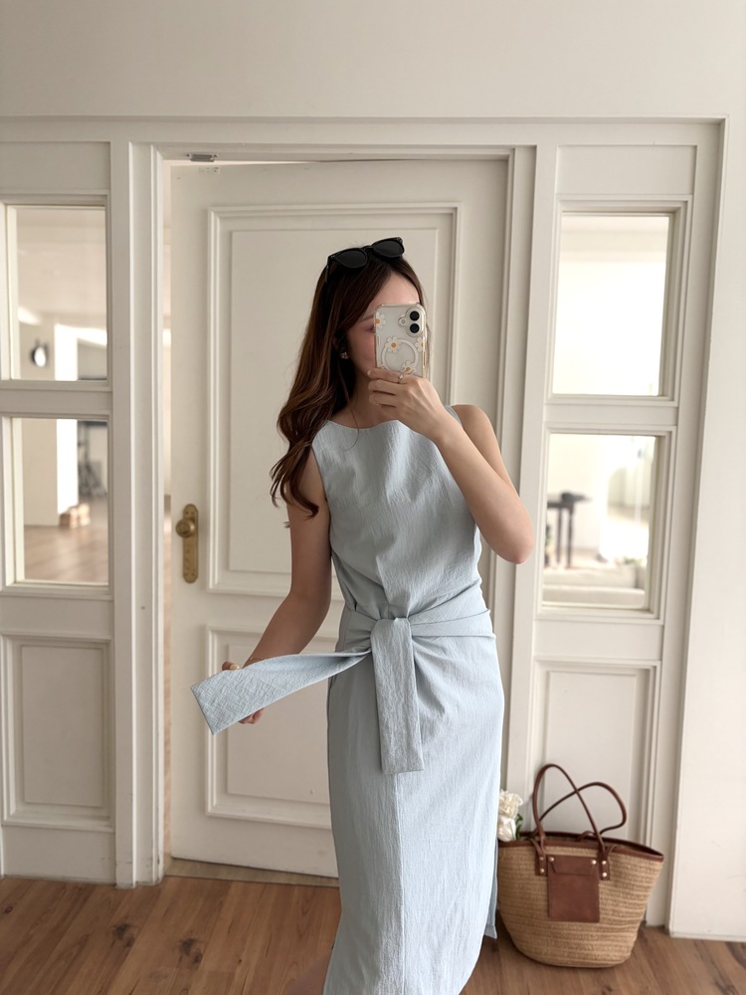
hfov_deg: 53.1
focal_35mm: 26
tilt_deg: -18.1
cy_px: 498
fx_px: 747
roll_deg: -1.3
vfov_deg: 67.3
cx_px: 373
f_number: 1.6
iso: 160
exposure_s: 1/60
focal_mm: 5.96
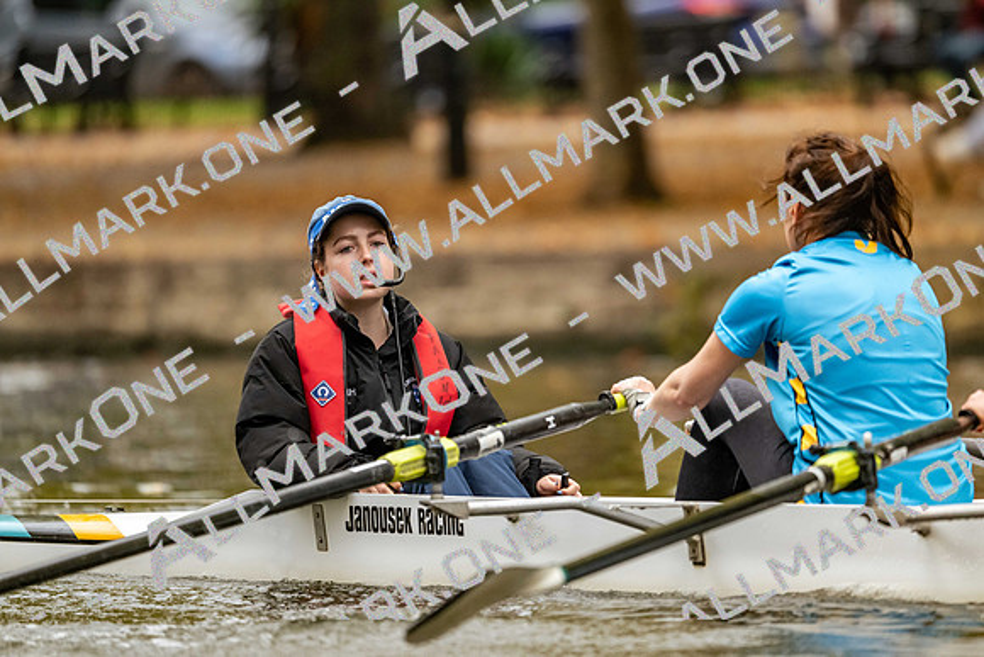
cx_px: 492
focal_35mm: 400
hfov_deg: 5.2
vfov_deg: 3.4
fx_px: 10935
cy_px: 328
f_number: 4.5
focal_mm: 400
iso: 3200
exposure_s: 1/2500
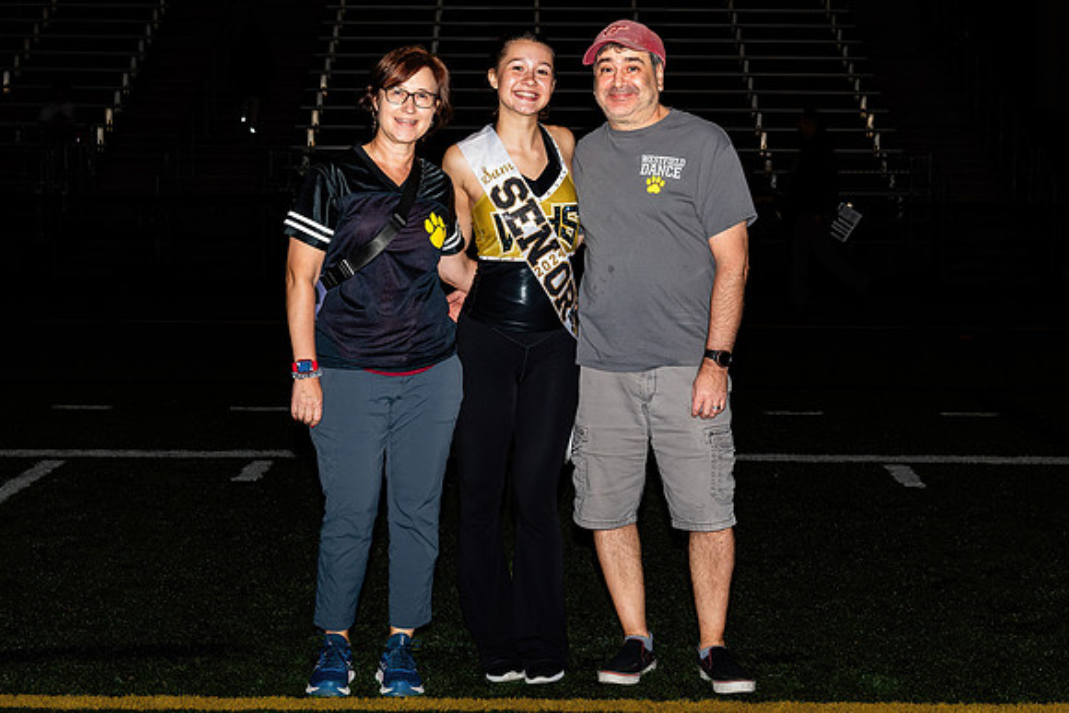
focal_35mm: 75
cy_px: 345
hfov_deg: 26.9
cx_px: 543
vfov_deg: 18.1
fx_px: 2233
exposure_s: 1/200
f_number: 5
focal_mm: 40
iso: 320
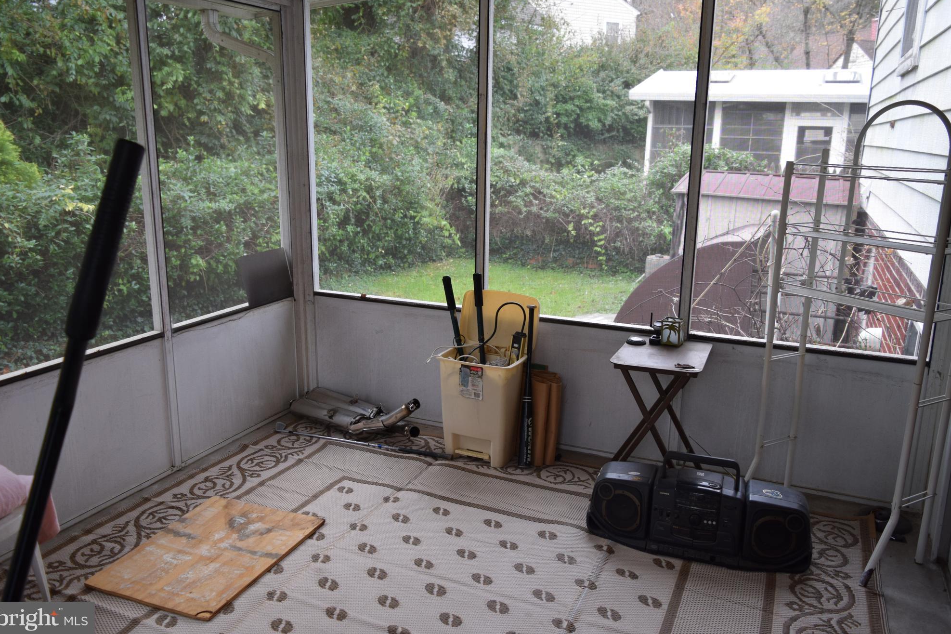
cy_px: 308
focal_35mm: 28
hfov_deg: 65.5
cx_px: 481
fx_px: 739
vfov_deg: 46.4
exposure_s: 1/60
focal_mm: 18
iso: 400
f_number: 4
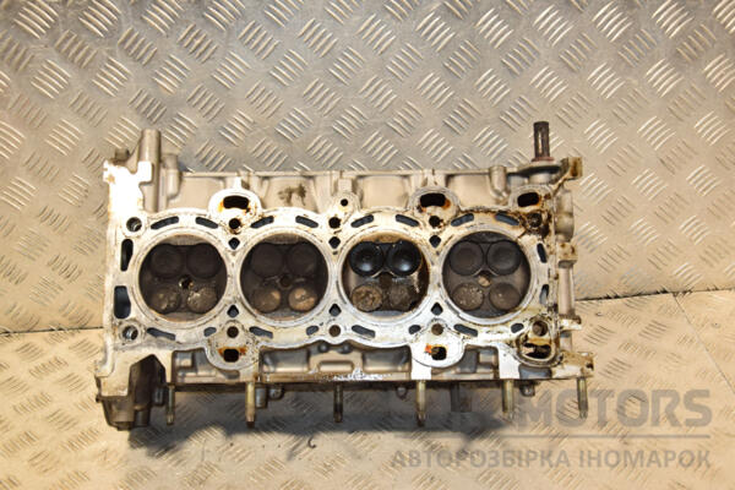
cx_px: 368
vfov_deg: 29.9
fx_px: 919
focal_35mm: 45
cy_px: 245
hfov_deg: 43.6
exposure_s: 1/200
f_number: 6.3
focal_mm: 30
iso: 800
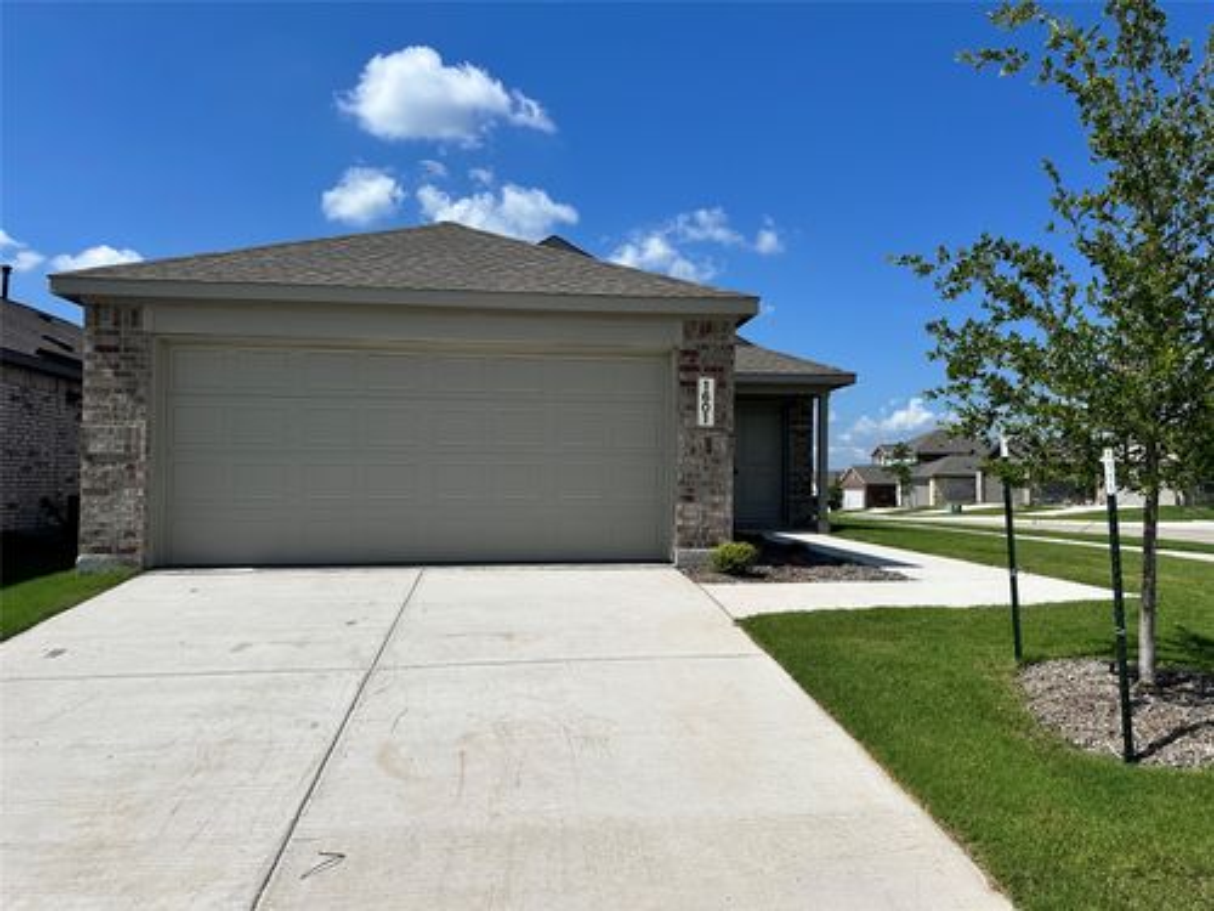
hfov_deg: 71.6
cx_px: 607
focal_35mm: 24
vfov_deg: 56.8
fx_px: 842
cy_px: 456
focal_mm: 6.86
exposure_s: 1/9709
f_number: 1.78
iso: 80
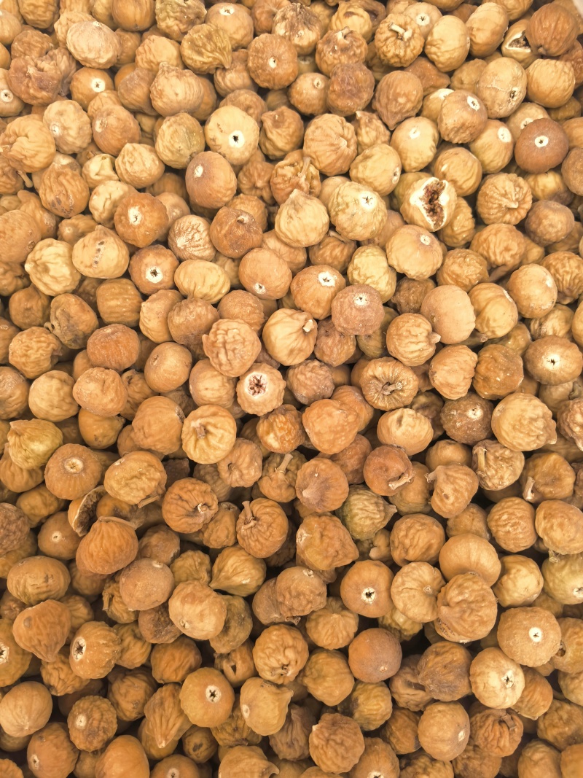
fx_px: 606
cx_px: 292
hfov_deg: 51.3
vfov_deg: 65.3
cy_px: 389
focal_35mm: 27
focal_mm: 6.35
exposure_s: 1/100
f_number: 2
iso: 50
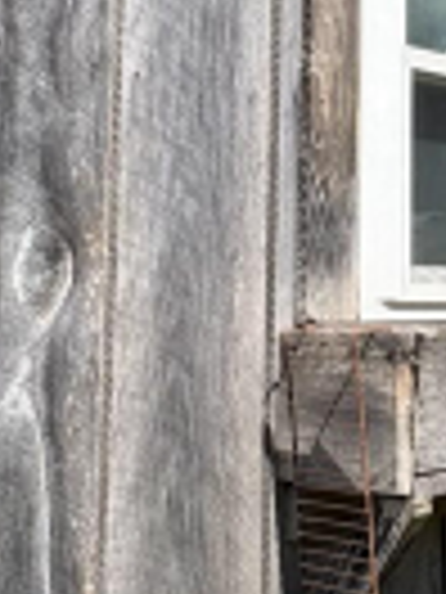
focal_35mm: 71
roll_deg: +0.4
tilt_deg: +6.9
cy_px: 169
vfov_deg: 27.1
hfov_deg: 19.7
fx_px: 1220
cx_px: 505
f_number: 2.2
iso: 50
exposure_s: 1/1927
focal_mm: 2.22
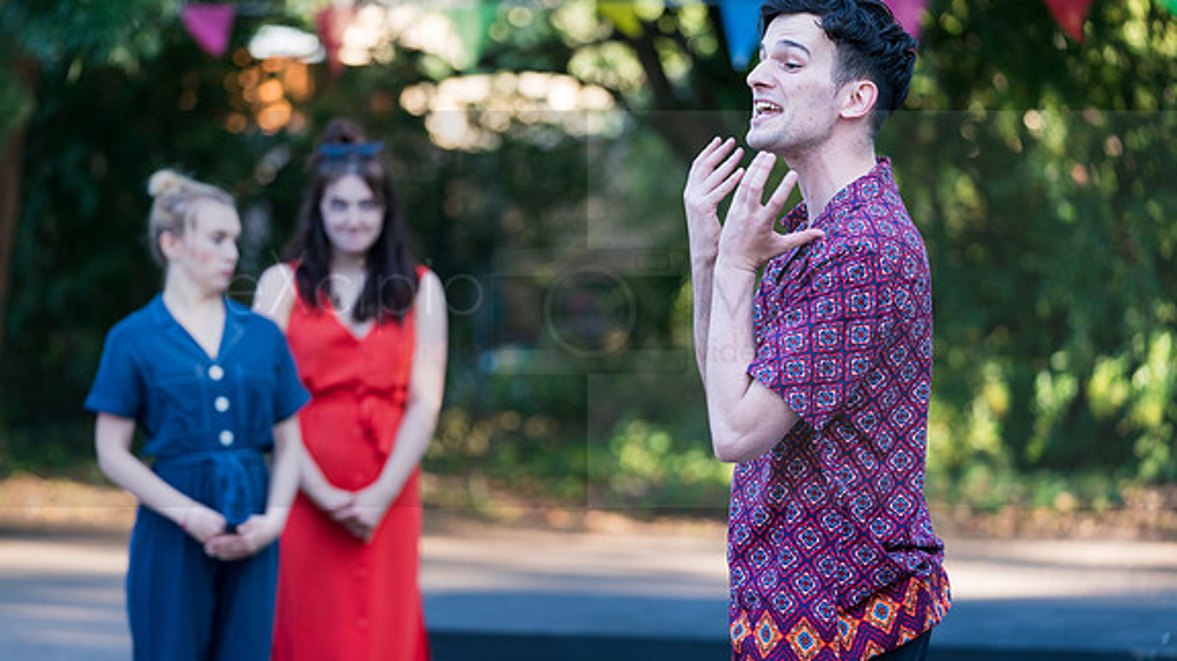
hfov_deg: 16.0
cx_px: 536
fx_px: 4181
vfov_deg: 9.0
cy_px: 352
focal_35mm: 134
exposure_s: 1/125
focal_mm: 114
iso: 125
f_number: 2.8
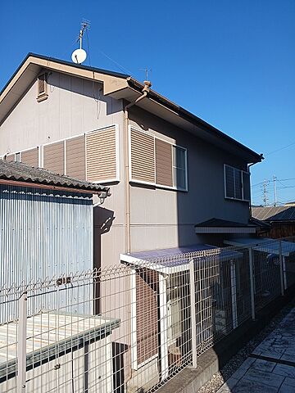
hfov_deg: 51.4
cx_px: 148
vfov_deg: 65.3
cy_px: 196
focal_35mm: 27
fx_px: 307
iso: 20
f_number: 1.8
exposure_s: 1/365
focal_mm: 4
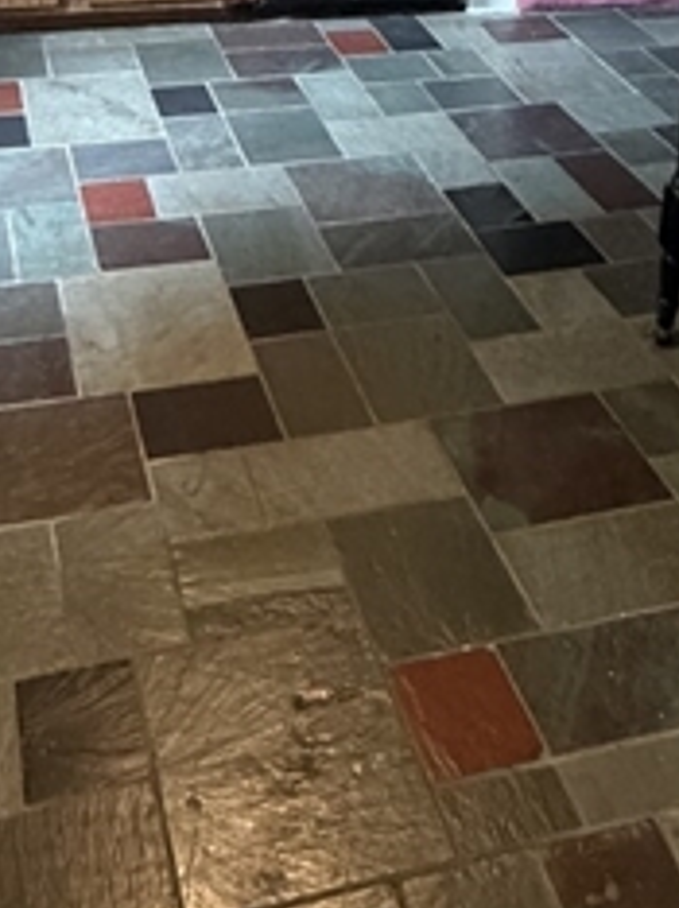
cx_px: 178
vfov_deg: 32.7
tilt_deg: -14.3
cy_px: -221
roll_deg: -3.2
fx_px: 1205
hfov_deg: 31.0
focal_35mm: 46
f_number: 2.2
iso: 640
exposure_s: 1/60
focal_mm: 2.22
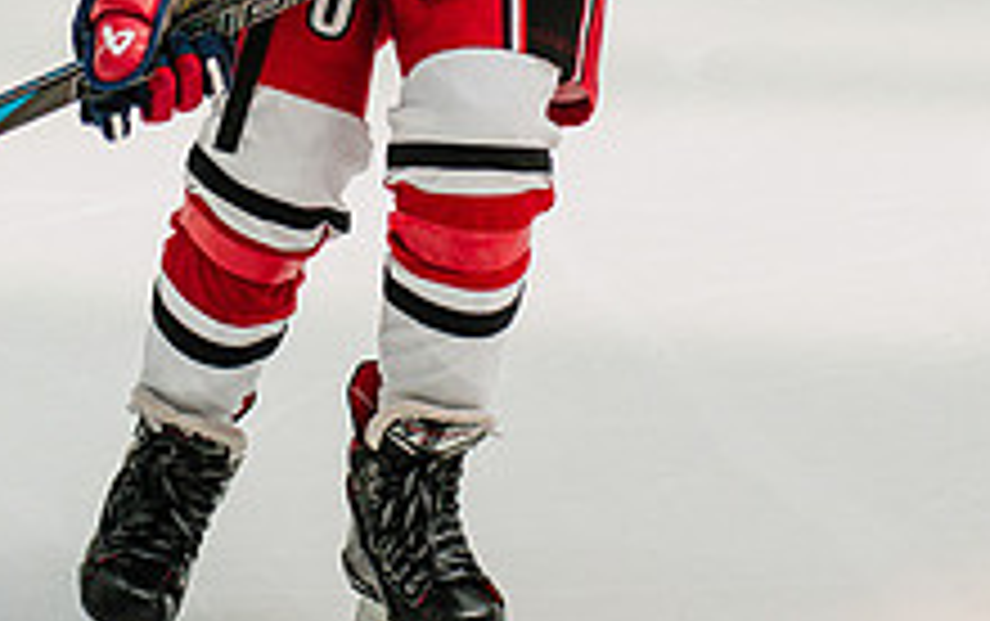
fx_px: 8697
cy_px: -200
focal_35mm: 322
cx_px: 594
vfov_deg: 4.1
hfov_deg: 6.5
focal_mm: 120
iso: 1600
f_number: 4
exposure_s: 1/2000
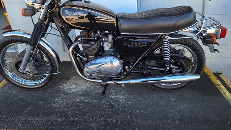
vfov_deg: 43.7
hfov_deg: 71.9
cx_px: 113
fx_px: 159
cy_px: 43
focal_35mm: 26
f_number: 1.8
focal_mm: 5.54
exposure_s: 1/371
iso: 40
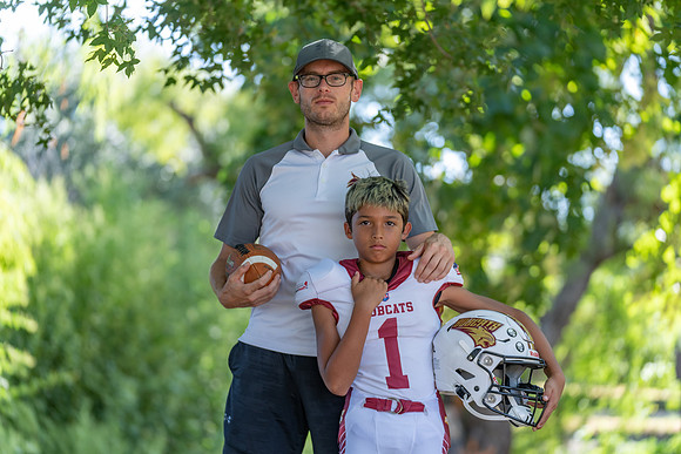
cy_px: 227
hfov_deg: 16.6
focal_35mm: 123
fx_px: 2327
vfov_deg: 11.2
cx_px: 340
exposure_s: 1/320
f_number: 2.8
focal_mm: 123
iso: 200
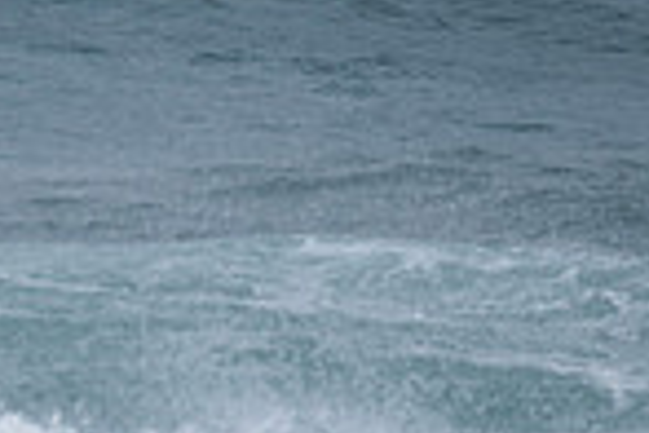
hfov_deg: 1.0
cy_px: -108
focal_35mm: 2124
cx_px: -185
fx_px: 38288
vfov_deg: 0.6
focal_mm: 500
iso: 100
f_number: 5.6
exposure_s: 1/1000
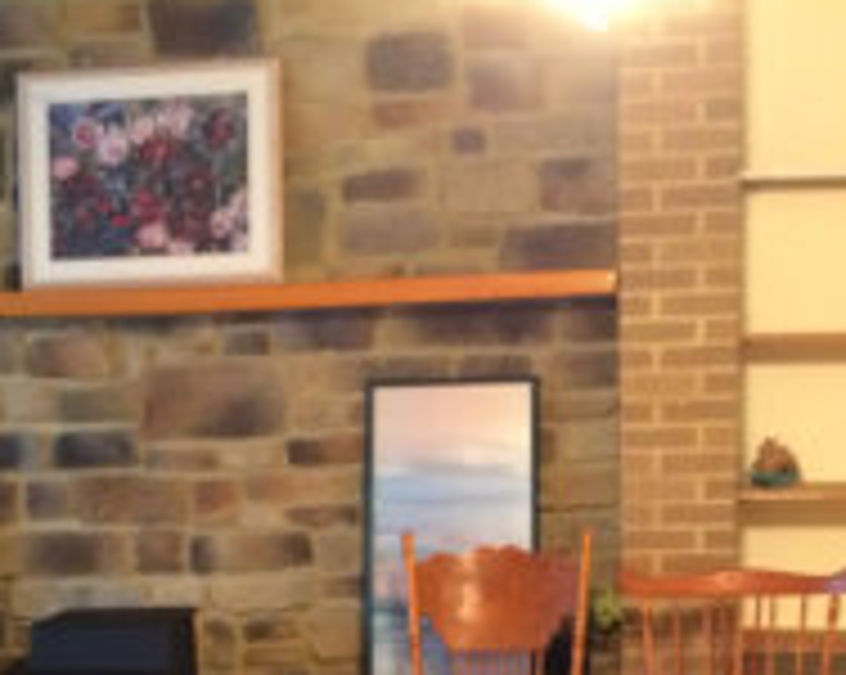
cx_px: 400
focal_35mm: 78
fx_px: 1951
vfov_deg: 18.8
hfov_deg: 24.5
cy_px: 767
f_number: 2.2
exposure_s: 1/30
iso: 320
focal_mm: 4.12
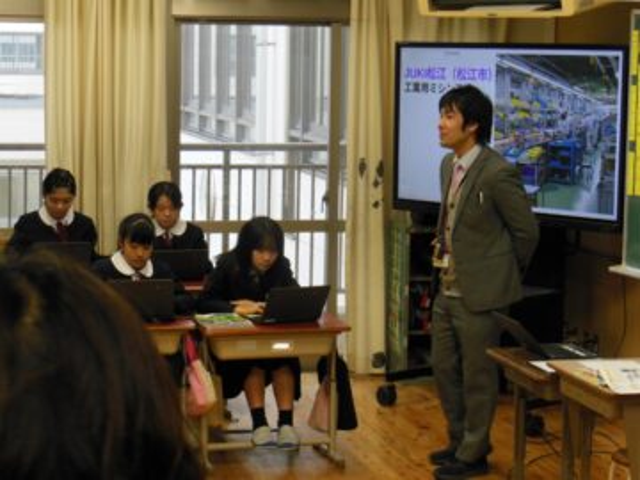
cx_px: 320
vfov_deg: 15.9
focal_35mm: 93
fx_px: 1719
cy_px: 240
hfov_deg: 21.1
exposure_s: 1/30
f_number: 5.6
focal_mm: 16.5
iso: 320
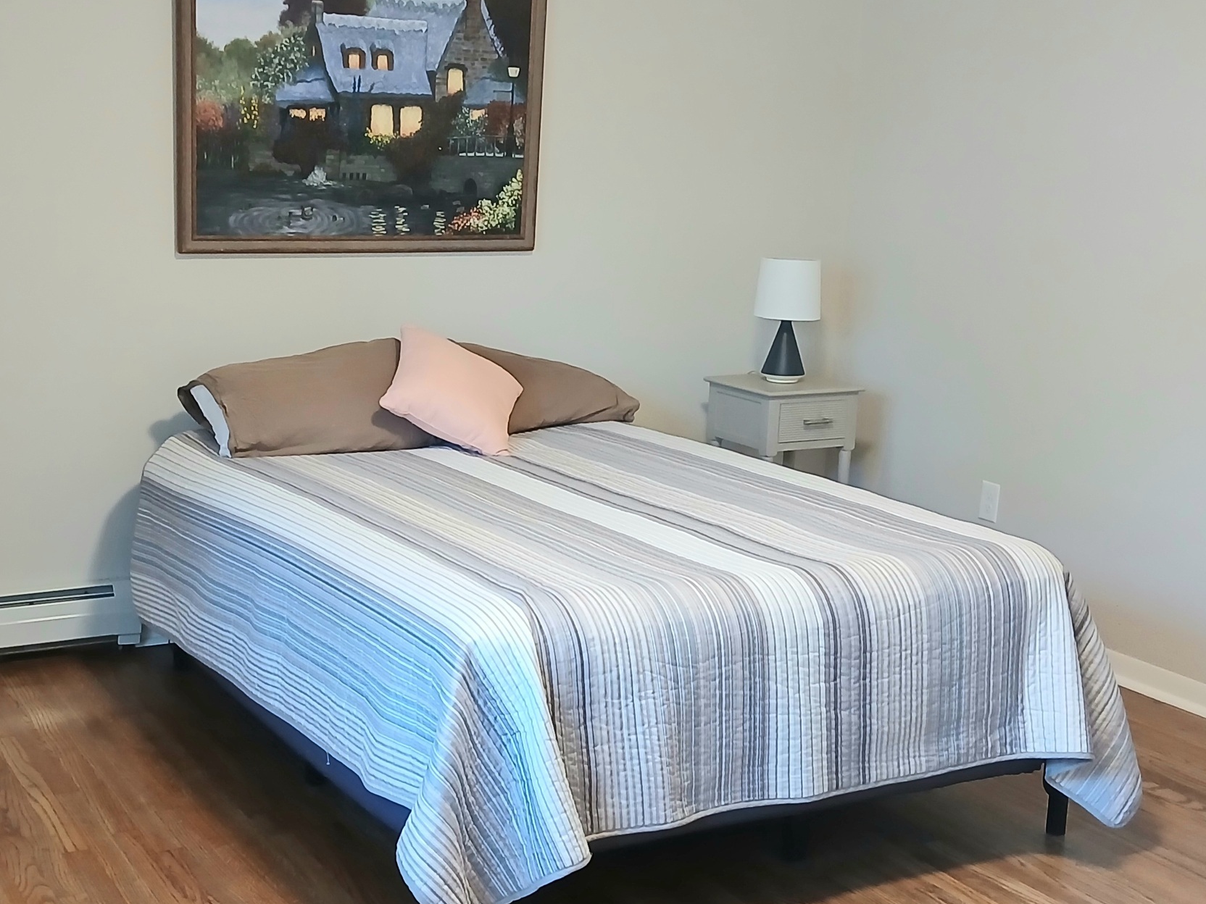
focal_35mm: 48
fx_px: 1672
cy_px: 471
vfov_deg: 30.3
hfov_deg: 39.4
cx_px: 452
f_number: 1.8
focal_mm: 3.98
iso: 250
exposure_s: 1/30
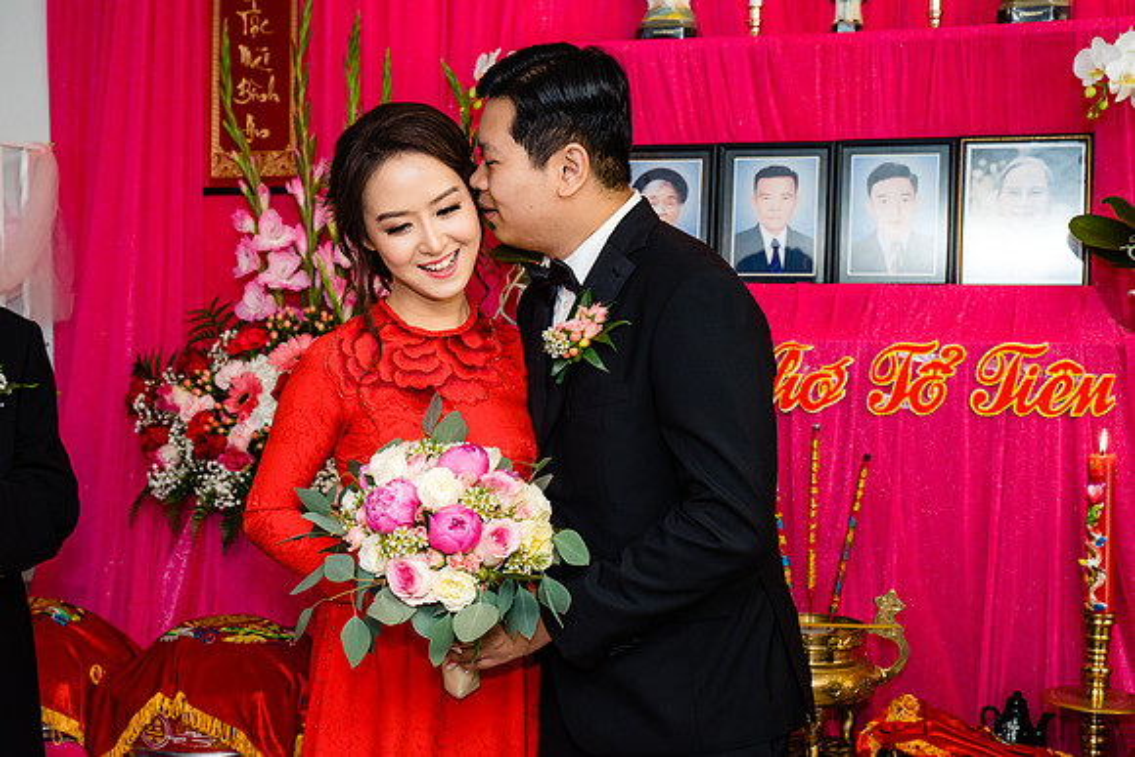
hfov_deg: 35.8
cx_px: 447
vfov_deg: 24.4
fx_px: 1749
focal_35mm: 55
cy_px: 402
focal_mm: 40
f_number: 4
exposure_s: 1/160
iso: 1000
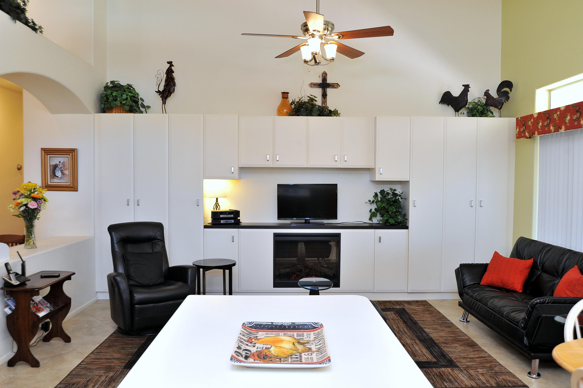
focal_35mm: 30
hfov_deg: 62.0
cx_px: 292
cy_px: 194
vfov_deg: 43.6
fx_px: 485
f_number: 7.1
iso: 1000
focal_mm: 30
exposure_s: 1/40
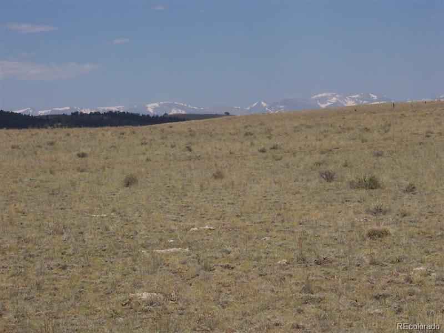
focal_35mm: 111
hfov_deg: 17.7
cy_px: 166
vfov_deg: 13.3
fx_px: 1424
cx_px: 222
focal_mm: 16.8
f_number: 9.5
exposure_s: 1/350
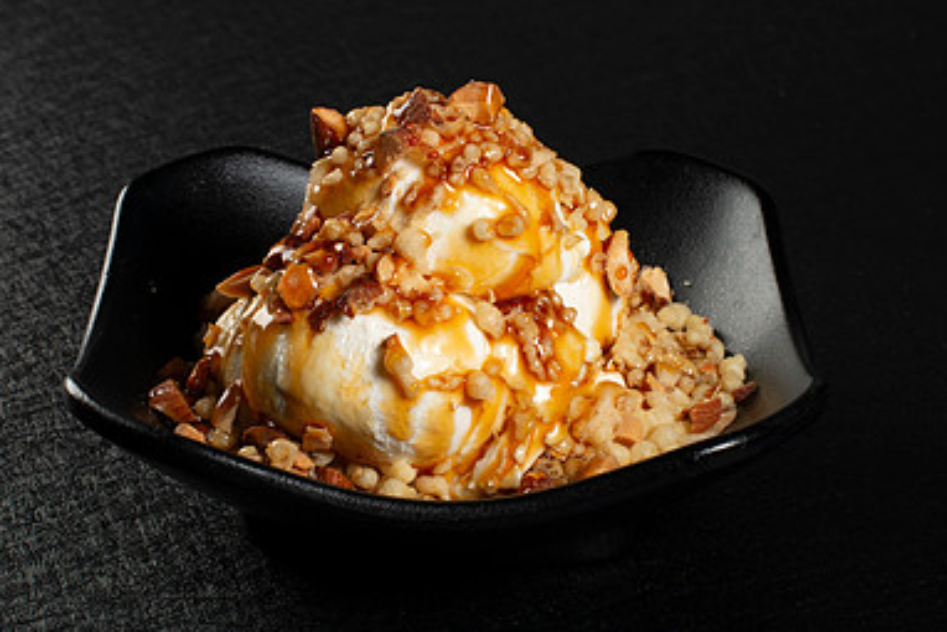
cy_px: 334
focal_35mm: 85
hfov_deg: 23.9
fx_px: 2237
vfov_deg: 16.1
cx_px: 442
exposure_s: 1/125
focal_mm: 50
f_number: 13
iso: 200
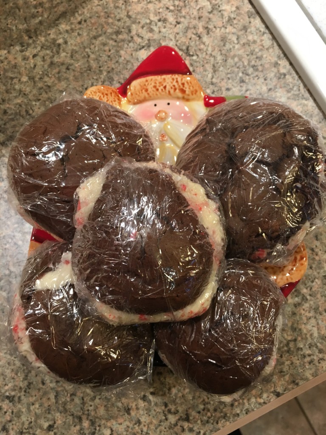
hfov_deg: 48.2
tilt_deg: -78.4
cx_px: 163
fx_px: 364
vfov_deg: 61.7
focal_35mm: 29
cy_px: 218
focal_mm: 4.15
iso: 80
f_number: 2.2
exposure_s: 1/30
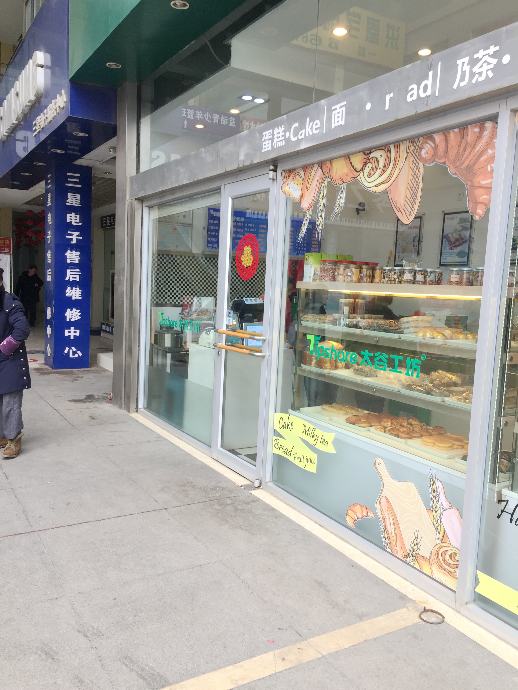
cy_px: 345
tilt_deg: -5.8
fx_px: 579
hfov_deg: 48.2
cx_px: 259
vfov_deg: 61.7
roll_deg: -1.6
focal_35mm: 29
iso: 32
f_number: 2.2
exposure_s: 1/105
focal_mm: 4.15
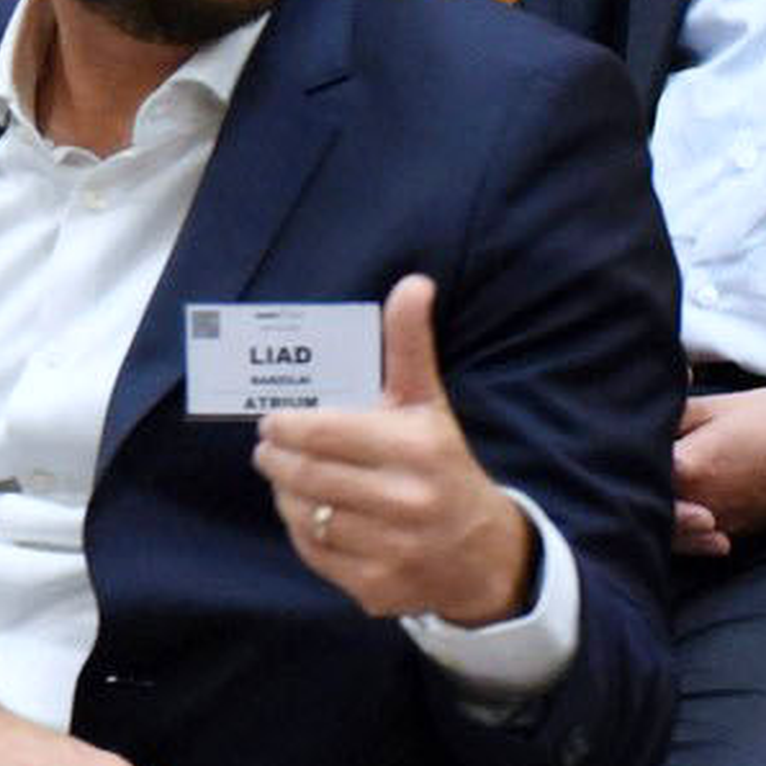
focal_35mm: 282
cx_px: -445
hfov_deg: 6.1
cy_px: 95
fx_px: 7060
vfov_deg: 6.2
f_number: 2.8
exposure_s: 1/125
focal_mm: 66
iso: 6400
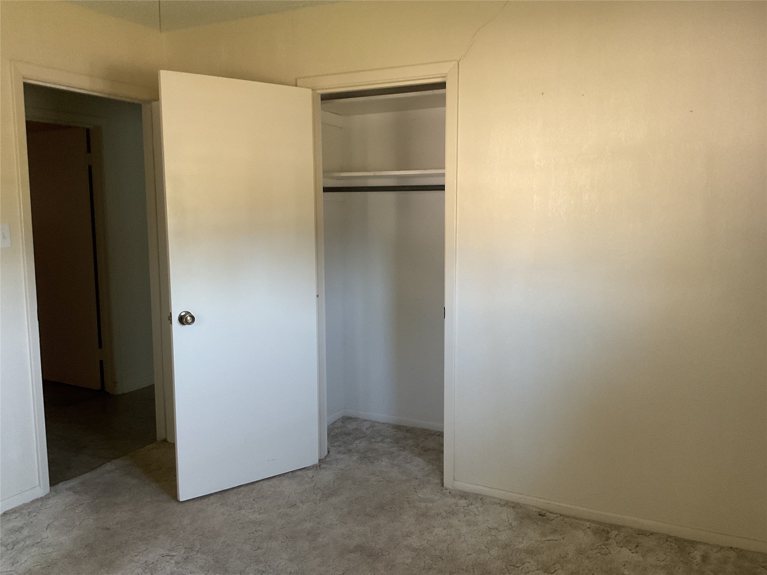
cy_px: 288
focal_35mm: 29
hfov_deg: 61.7
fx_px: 643
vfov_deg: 48.2
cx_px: 384
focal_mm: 3
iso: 200
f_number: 1.8
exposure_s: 1/50
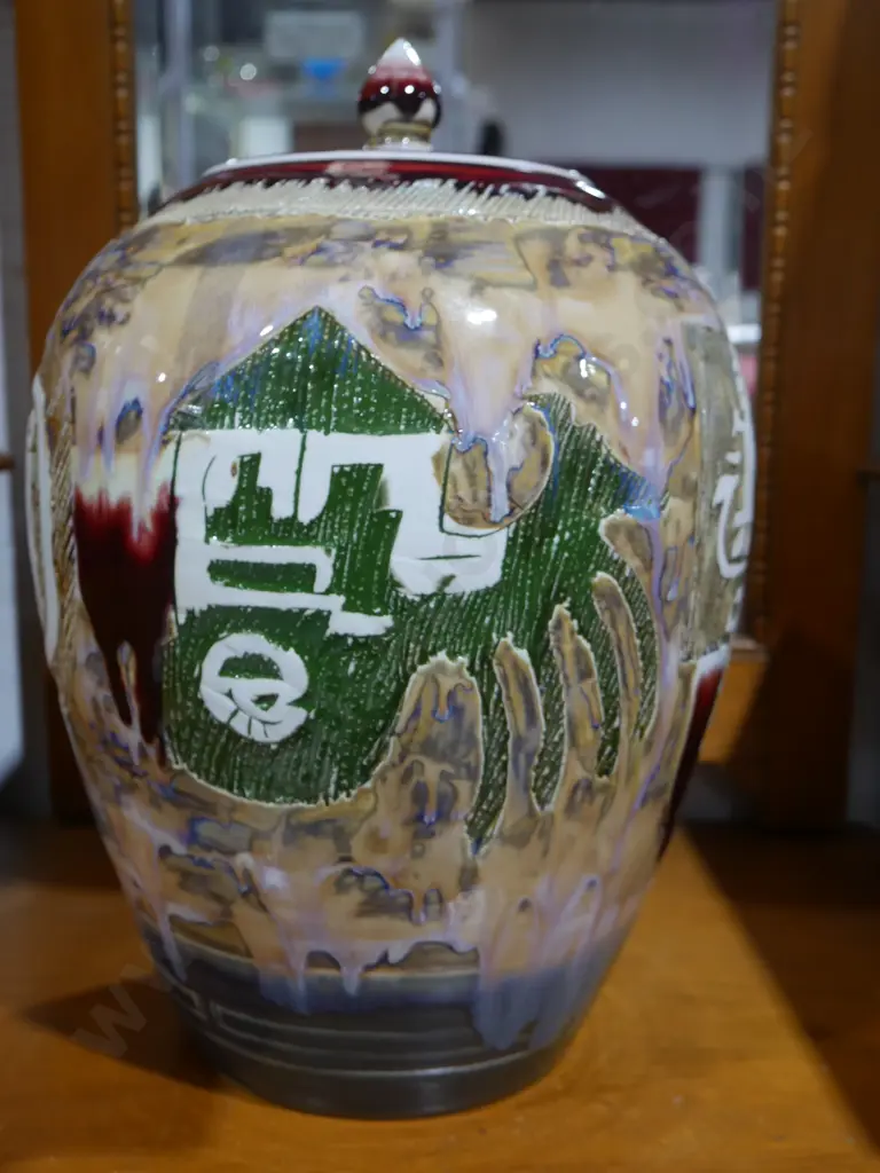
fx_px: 1356
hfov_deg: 36.0
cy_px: 586
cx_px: 440
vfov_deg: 46.8
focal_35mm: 40
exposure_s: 1/60
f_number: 4.4
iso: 640
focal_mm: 20
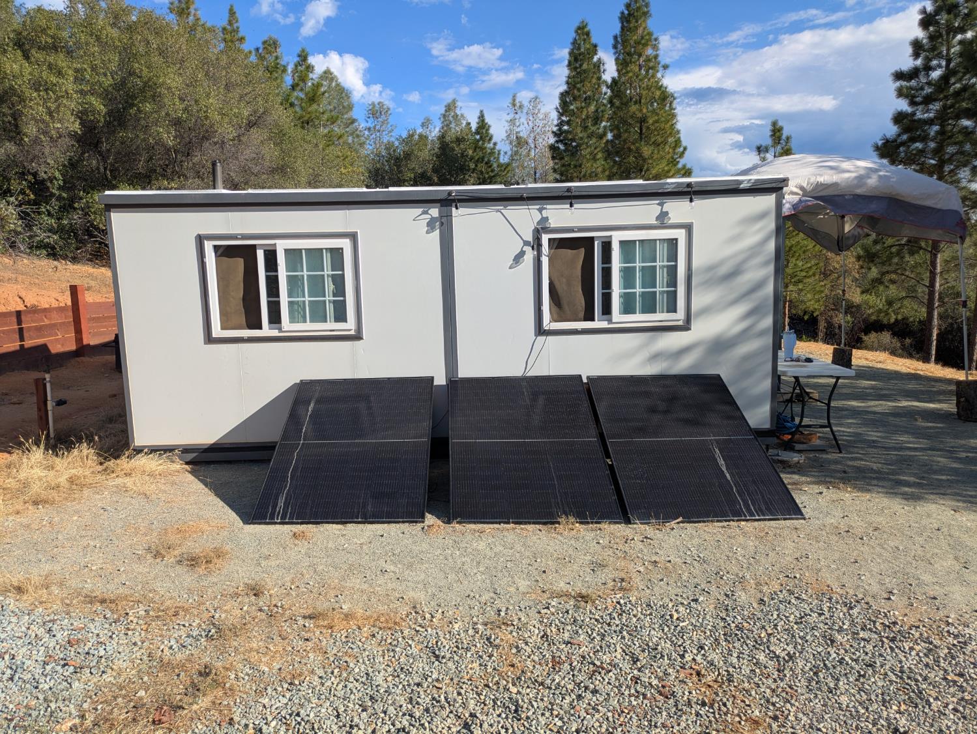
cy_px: 367
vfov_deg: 54.9
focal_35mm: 25
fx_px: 706
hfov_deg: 69.4
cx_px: 488
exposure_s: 1/1420
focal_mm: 5.43
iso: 48
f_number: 1.89
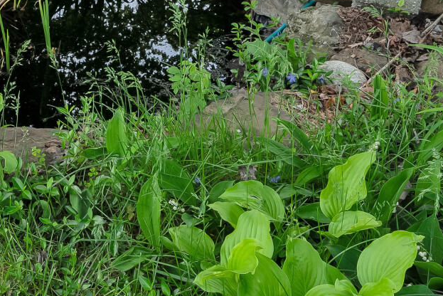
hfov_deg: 25.1
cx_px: 7
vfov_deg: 16.7
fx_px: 948
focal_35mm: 77
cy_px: -96
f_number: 8
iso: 800
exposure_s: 1/125
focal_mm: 16
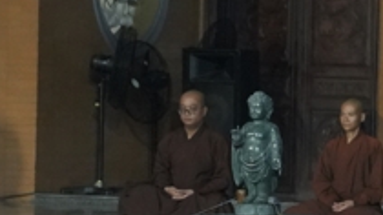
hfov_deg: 6.6
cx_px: 588
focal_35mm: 321
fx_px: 3259
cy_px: 237
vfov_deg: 3.8
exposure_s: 1/125
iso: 6400
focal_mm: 66
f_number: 2.8
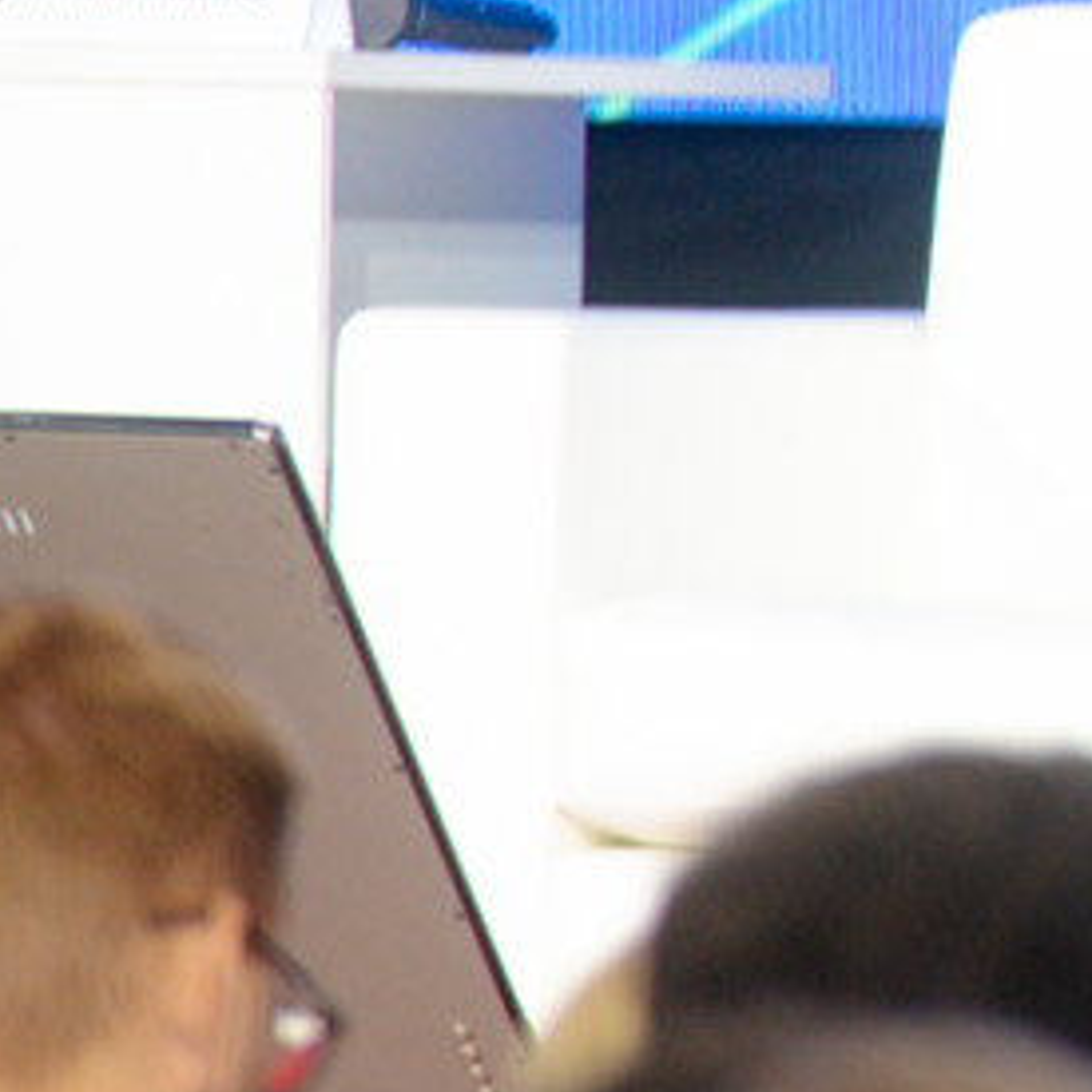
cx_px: 4563
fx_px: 33442
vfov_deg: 1.9
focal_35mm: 937
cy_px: -855
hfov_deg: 1.8
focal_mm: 75
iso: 320
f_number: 1.4
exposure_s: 1/125
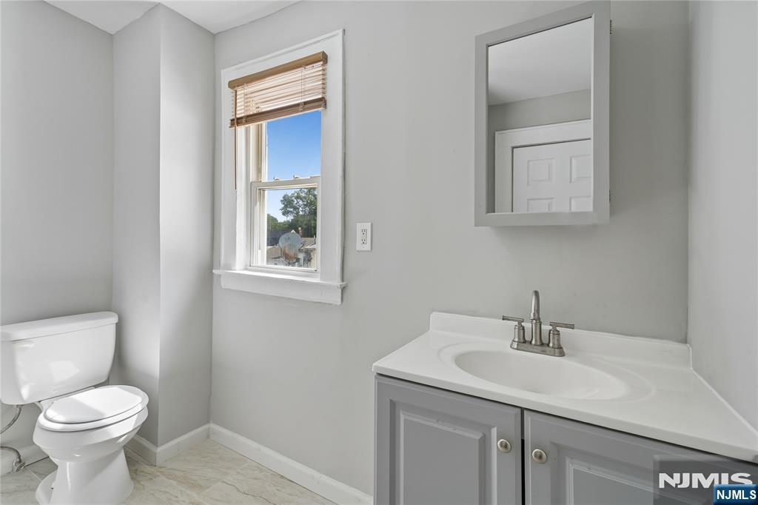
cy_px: 252
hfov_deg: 96.8
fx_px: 337
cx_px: 379
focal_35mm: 16
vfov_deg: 73.7
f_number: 8
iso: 250
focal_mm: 16
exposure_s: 1/50
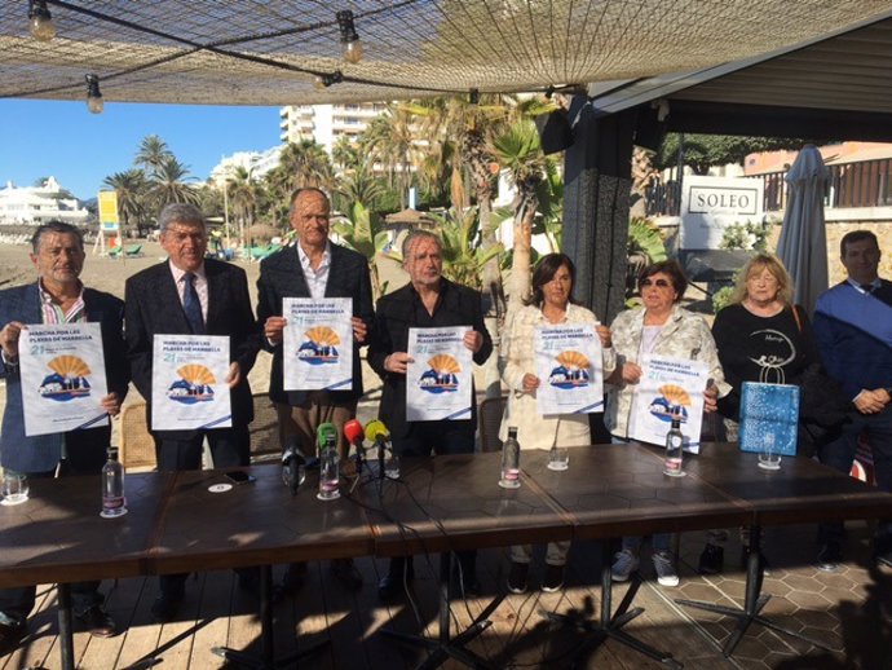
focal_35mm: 29
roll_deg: -0.8
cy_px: 335
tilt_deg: -6.9
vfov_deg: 48.3
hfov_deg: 61.6
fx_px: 748
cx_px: 446
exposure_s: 1/1603
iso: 25
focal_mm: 4.15
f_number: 2.2
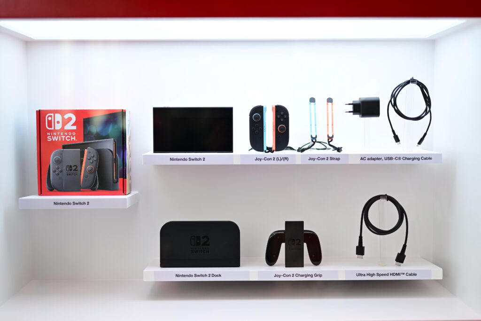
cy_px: 160
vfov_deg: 27.0
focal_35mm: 50
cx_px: 240
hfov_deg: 39.6
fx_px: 668
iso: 100
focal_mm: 50
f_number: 1.2
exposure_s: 1/320
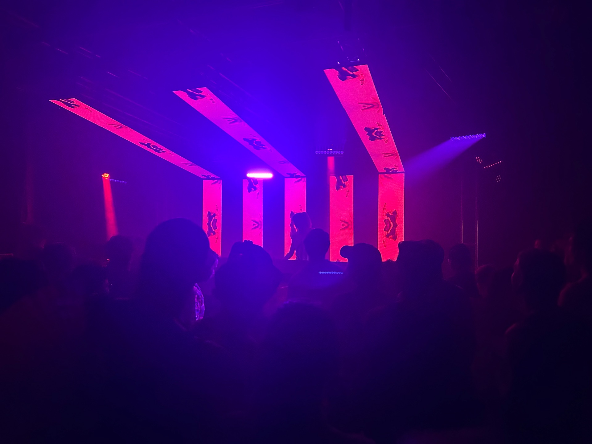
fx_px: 445
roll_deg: +0.2
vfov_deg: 53.1
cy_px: 222
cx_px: 296
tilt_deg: +1.3
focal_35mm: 26
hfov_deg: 67.3
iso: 500
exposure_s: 1/44
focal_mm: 5.7
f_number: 1.5
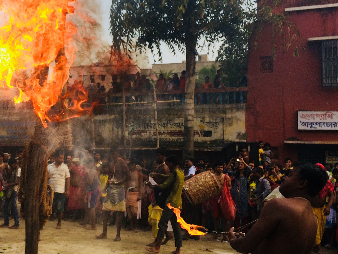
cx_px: 104
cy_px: 127
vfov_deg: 35.1
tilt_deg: +3.9
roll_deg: +1.5
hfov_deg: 44.9
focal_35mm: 41
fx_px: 400
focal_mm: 4.15
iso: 32
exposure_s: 1/513
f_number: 2.2
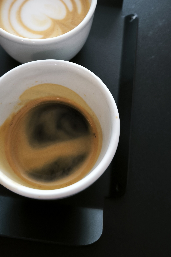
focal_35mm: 37
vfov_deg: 50.2
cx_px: 69
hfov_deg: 35.8
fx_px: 264
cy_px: 71
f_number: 1.9
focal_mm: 6.92
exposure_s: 1/50
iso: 500
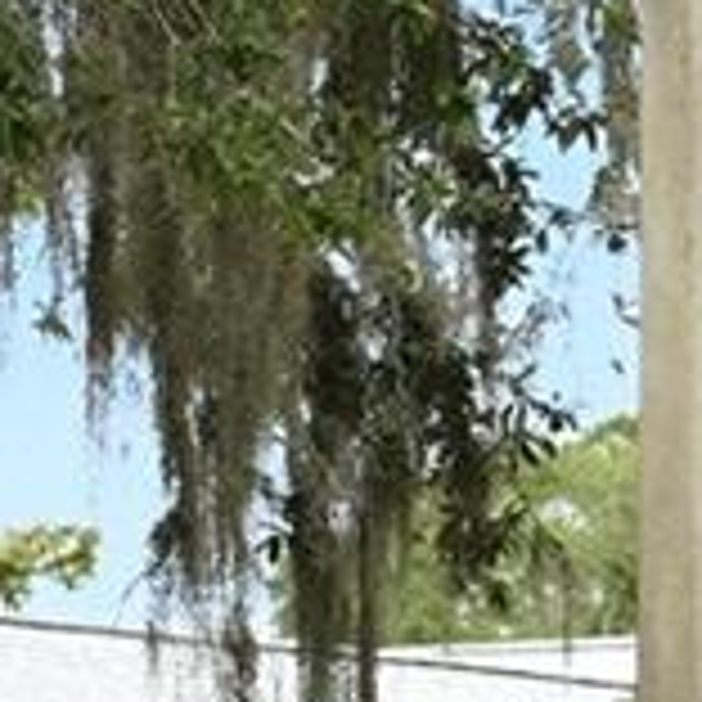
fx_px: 8417
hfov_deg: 4.6
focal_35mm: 367
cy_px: 1296
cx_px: -1156
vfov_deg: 4.7
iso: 200
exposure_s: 1/1250
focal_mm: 42.1
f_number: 2.8
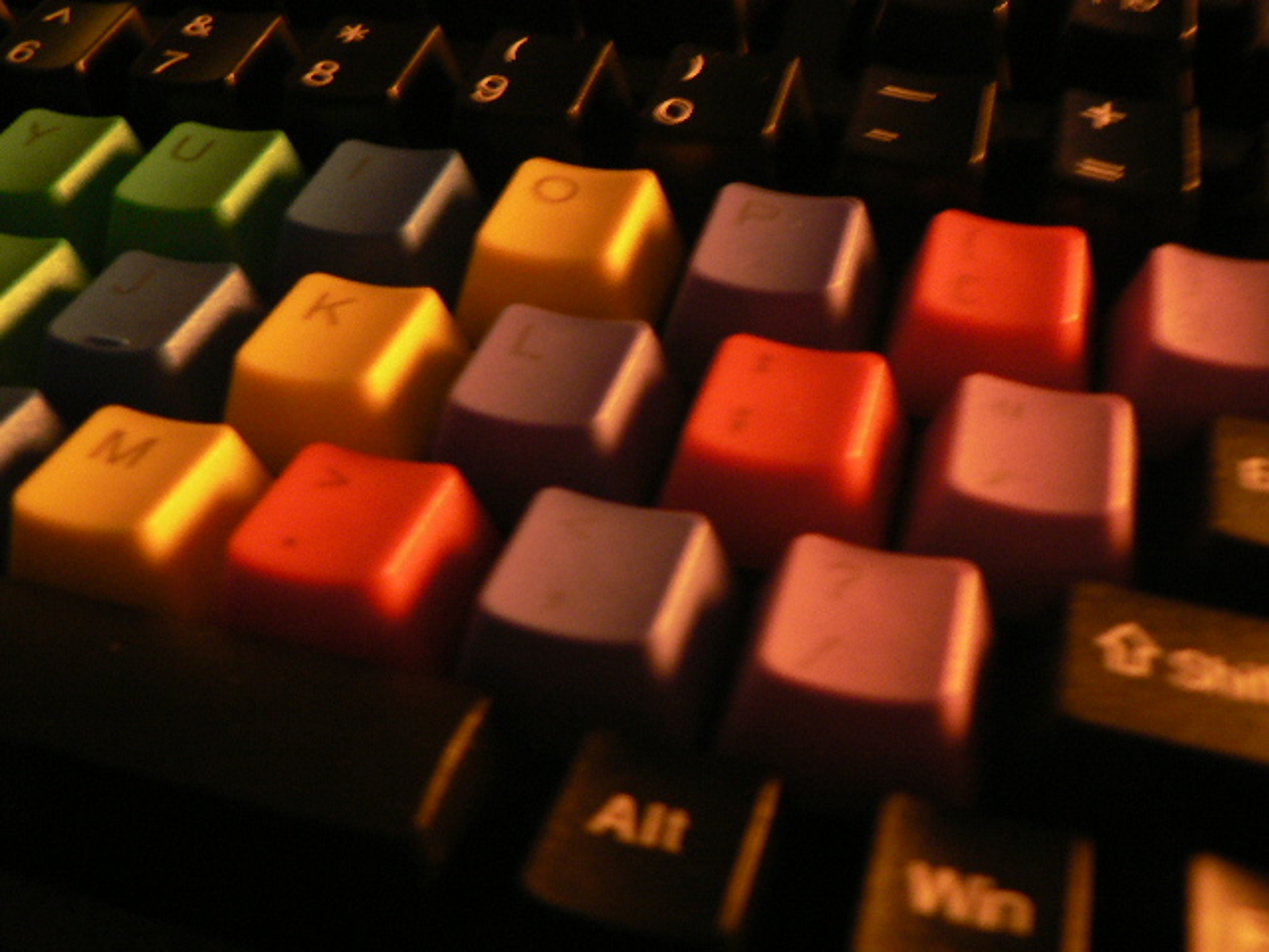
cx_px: 634
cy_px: 476
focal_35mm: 36
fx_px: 1320
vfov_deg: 39.7
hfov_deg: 51.4
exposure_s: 1/4
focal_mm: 6
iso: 200
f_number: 2.8
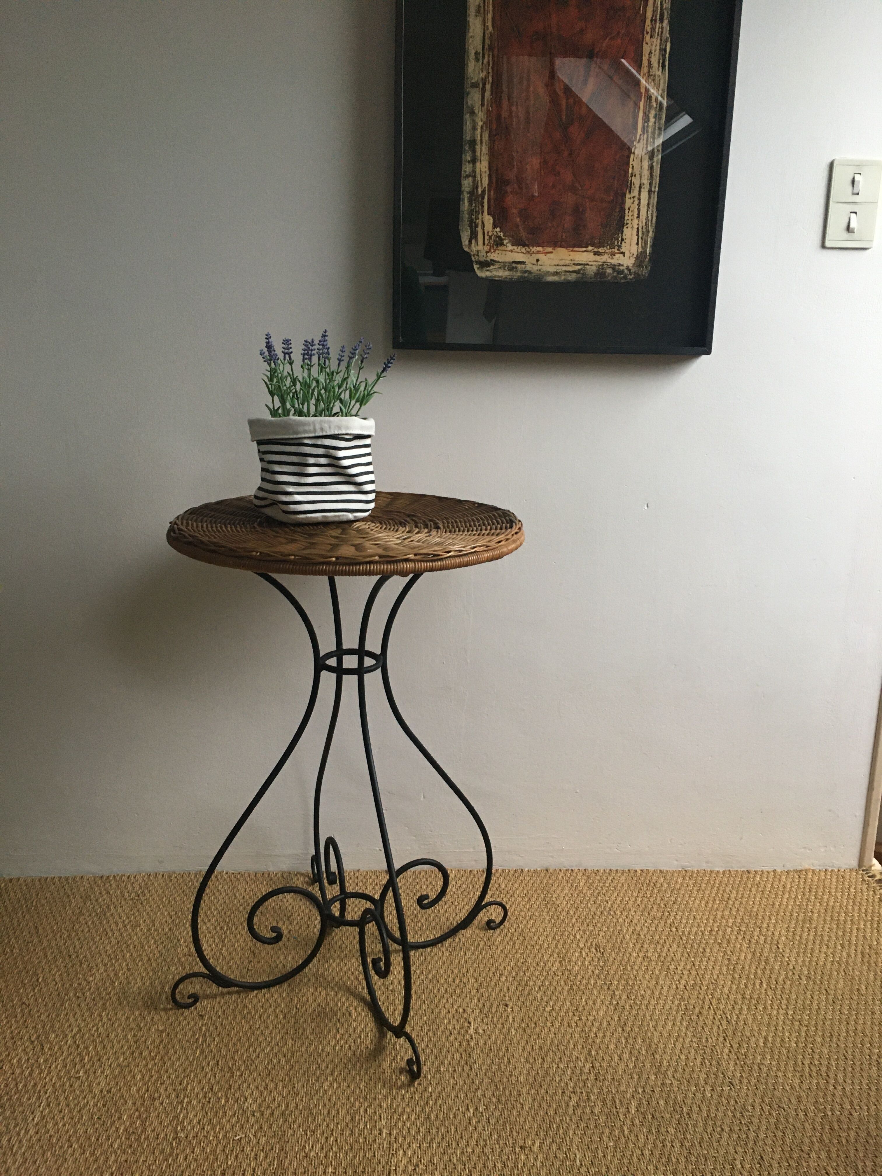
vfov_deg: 61.7
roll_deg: -0.7
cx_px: 441
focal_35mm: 29
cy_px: 588
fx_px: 985
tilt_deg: -14.0
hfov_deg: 48.2
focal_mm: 4.15
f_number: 2.2
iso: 160
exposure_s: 1/33
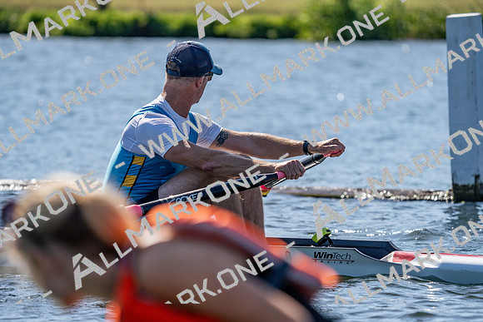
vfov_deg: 4.0
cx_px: 242
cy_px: 161
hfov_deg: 5.9
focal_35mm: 347
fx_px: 4656
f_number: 6.3
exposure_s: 1/2000
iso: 250
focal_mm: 347
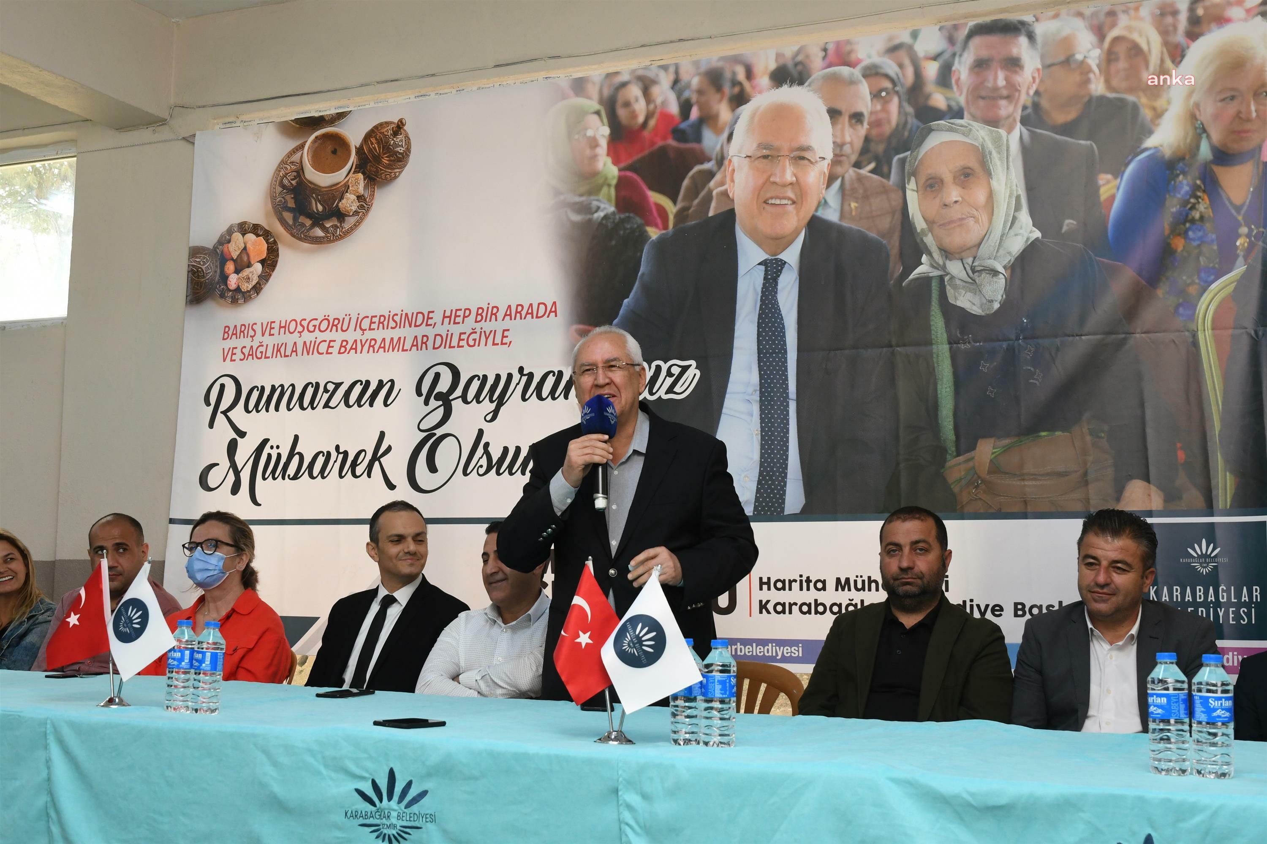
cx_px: 634
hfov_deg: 46.4
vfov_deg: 31.9
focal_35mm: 42
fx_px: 1478
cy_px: 422
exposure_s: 1/60
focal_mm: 28
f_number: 7.1
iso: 1000
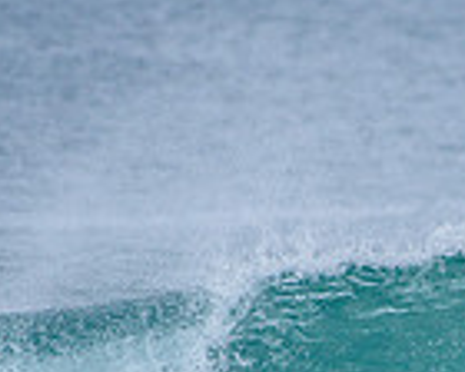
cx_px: 628
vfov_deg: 0.8
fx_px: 26685
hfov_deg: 1.0
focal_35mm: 1939
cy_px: 443
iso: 280
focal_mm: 500
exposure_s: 1/2000
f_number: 5.6
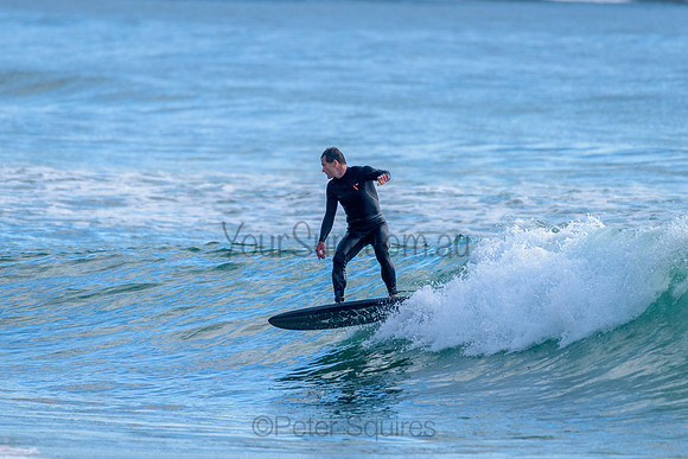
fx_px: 11714
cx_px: 344
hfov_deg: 3.4
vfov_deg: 2.2
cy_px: 230
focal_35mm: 613
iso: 450
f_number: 5.6
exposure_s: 1/2000
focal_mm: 500
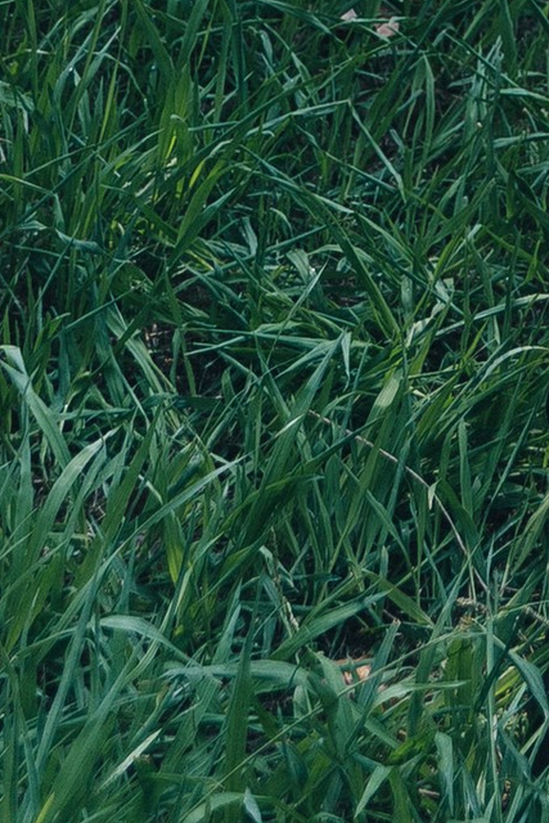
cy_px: -1425
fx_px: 3978
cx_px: 1364
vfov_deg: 9.8
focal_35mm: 174
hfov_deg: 7.3
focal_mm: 29
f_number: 2.8
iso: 100
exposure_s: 1/200
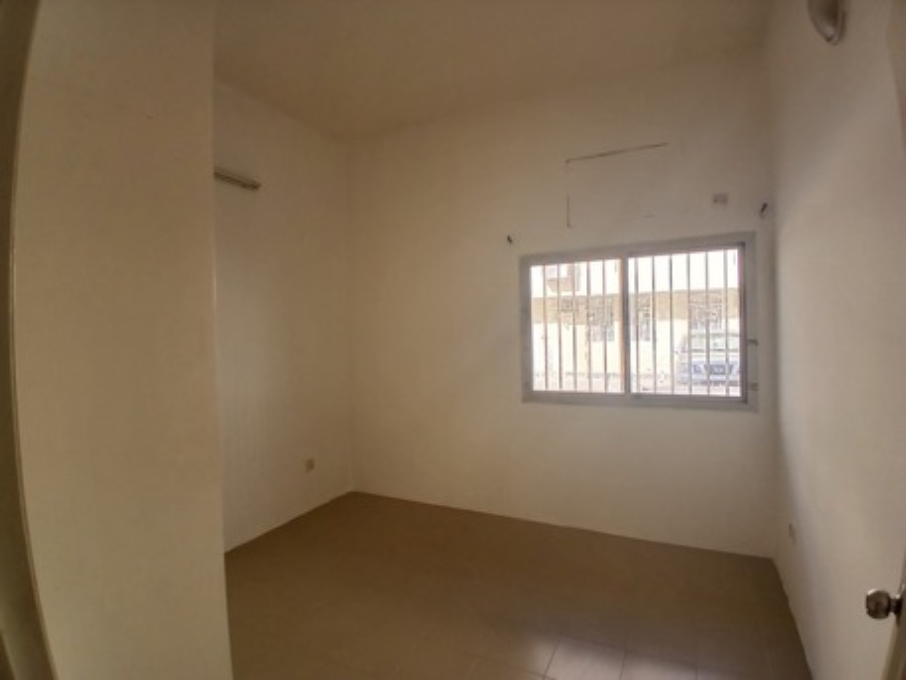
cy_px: 340
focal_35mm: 17
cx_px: 453
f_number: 2.2
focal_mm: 1.4
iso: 50
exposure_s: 1/102
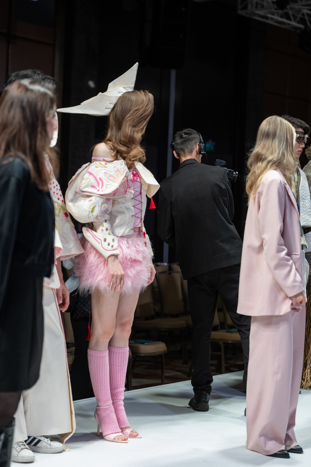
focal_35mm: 70
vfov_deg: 28.8
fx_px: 907
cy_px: 234
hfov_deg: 19.5
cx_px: 156
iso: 200
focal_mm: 70
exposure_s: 1/200
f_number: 2.5
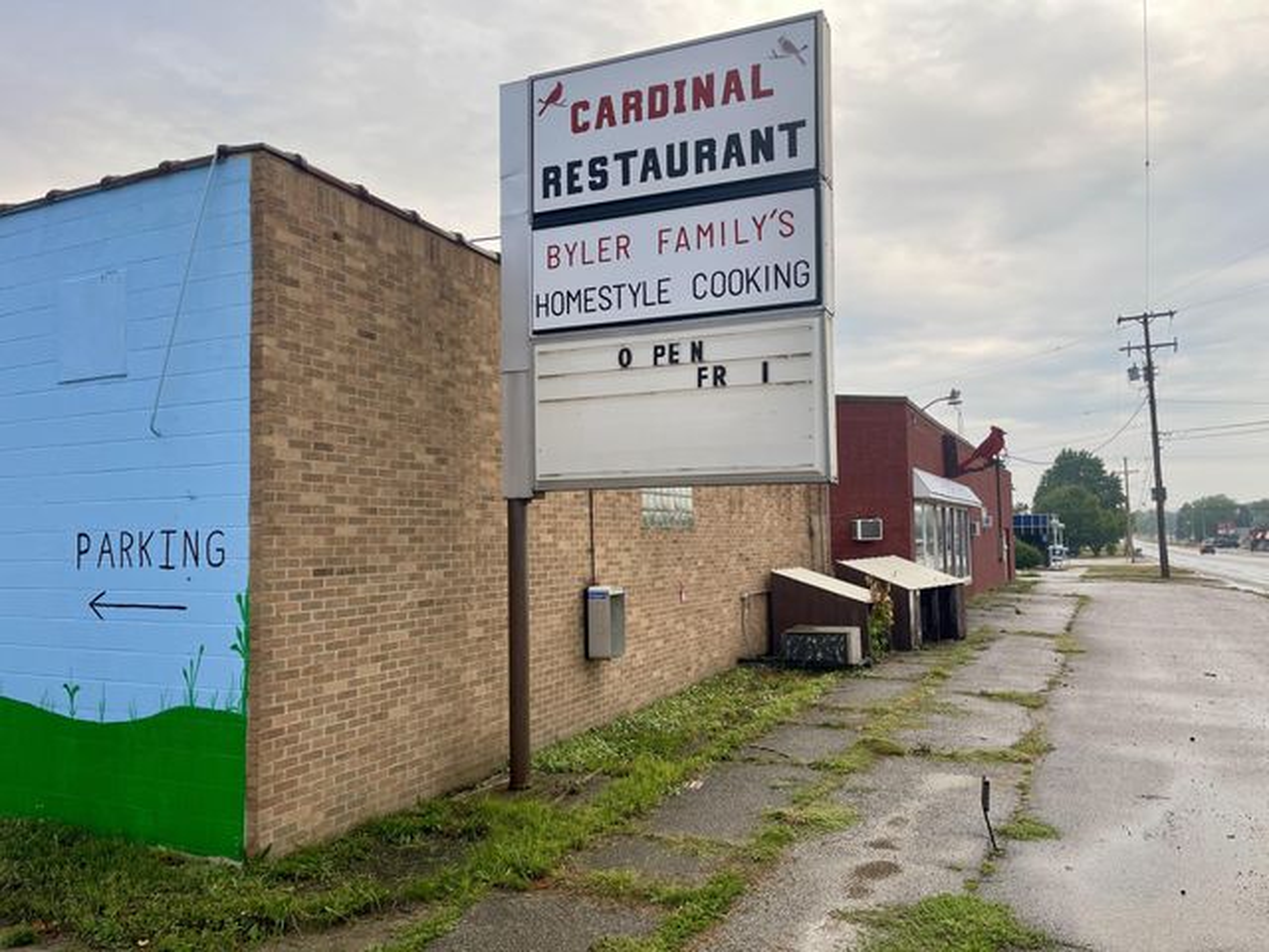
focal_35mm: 25
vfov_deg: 54.9
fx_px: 916
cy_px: 476
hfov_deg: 69.4
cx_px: 634
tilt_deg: +3.7
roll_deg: +1.2
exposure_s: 1/286
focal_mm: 5.1
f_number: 1.6
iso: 32
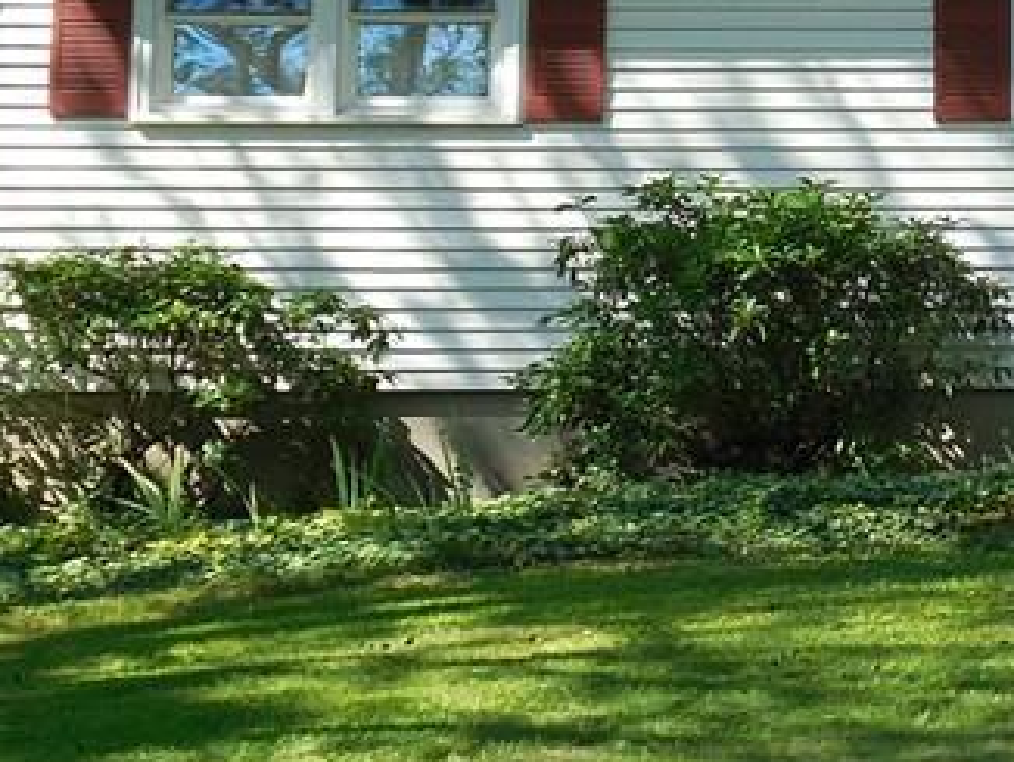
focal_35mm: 138
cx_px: 1418
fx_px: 4045
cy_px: 193
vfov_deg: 10.7
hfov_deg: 13.6
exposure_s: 1/200
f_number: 4.7
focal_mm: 7.9
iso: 125
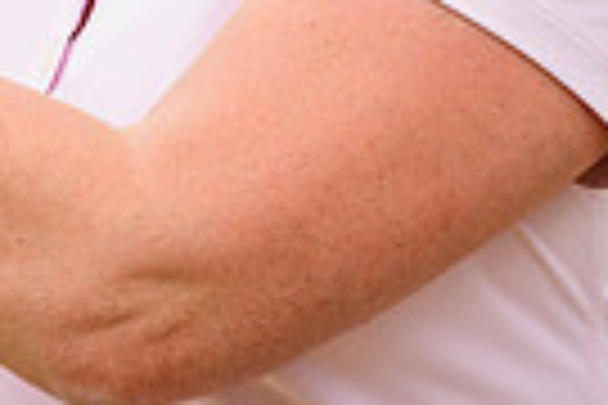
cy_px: -430
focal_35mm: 559
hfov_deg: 3.7
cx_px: -108
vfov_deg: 2.4
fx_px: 9440
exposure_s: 1/500
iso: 200
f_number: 4
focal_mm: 130
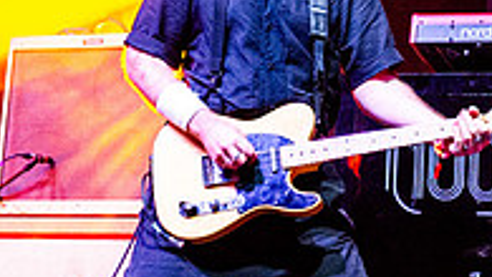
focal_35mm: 144
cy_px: -1
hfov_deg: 14.9
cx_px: 317
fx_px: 1880
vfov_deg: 8.4
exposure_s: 1/160
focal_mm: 35
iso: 4000
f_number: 3.5
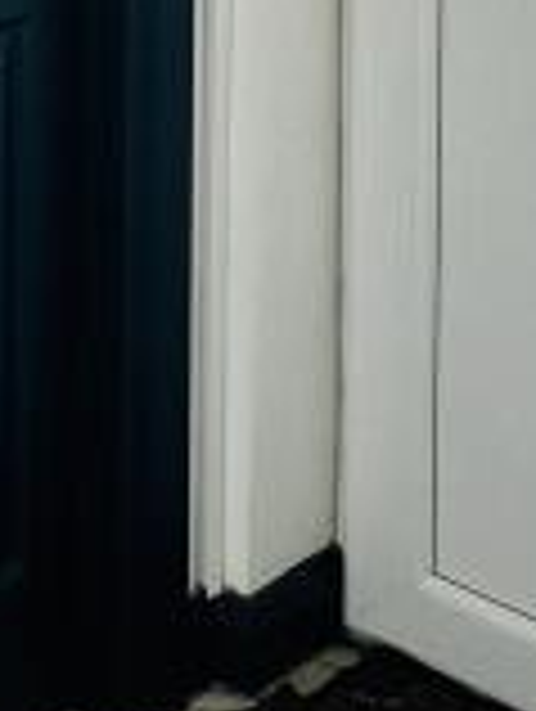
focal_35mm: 84
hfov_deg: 15.8
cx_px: -338
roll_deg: -0.6
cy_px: -382
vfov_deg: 19.8
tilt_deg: -1.8
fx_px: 1730
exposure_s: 1/99
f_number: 1.8
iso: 80
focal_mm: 1.57
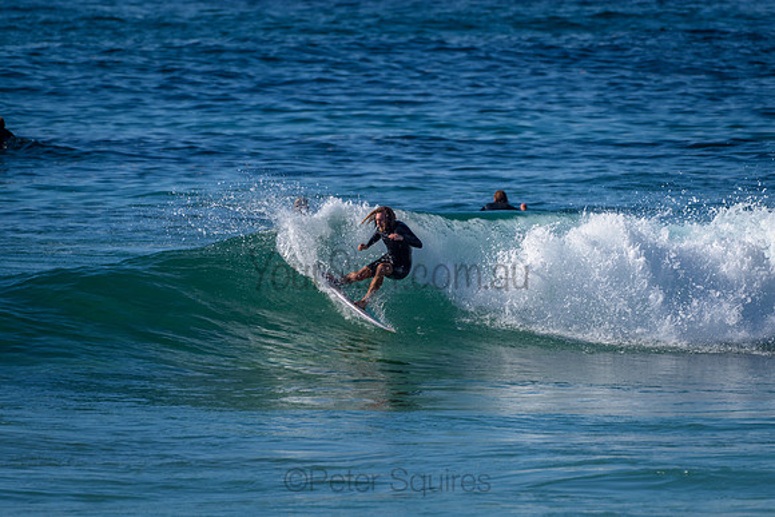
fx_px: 13195
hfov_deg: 3.4
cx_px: 388
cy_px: 258
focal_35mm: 613
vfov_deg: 2.2
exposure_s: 1/2000
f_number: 5.6
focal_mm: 500
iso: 125
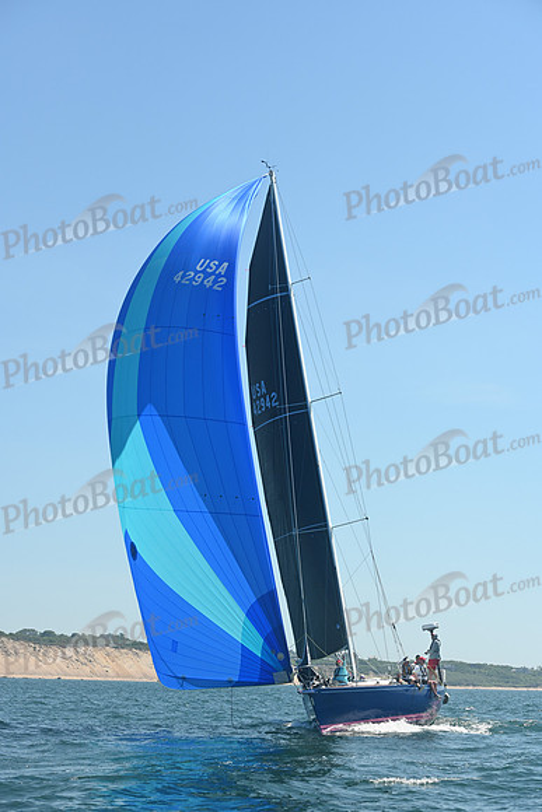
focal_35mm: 70
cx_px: 271
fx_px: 1580
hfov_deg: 19.5
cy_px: 406
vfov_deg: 28.8
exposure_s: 1/1000
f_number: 8
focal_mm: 70
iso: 320
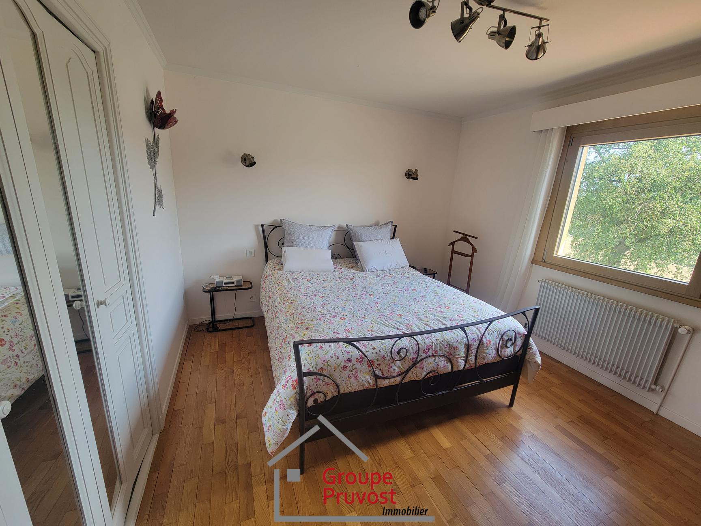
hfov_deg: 106.2
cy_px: 263
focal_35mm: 13
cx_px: 350
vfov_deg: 89.9
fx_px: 263
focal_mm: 2.2
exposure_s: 1/60
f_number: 2.2
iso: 100
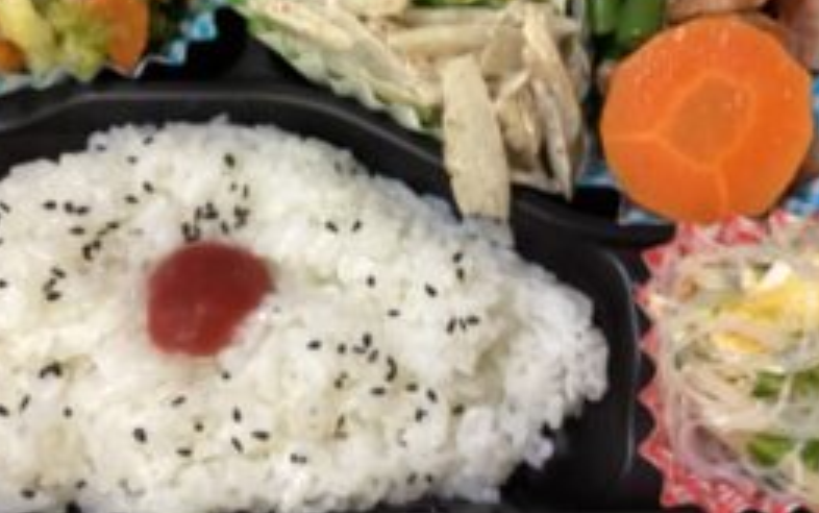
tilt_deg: -68.7
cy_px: 192
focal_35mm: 47
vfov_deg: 27.4
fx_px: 1050
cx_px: 392
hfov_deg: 42.6
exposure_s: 1/60
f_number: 2.4
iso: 200
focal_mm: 3.3
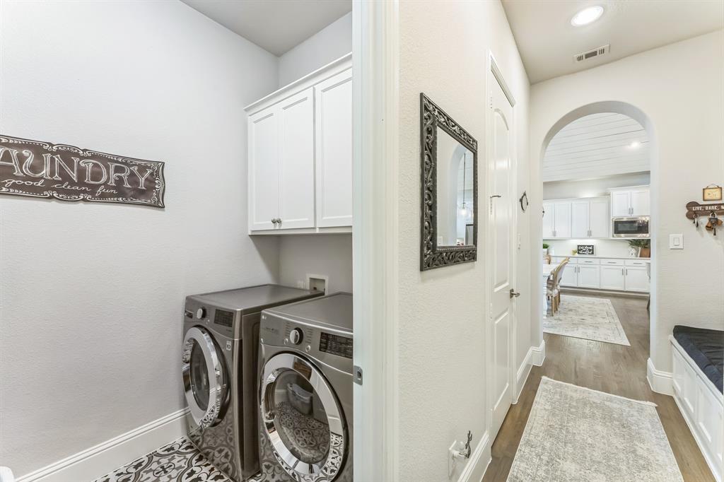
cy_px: 241
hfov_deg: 104.3
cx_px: 362
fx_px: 281
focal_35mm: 14
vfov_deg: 81.2
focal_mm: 14
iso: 400
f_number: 11
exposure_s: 1/13
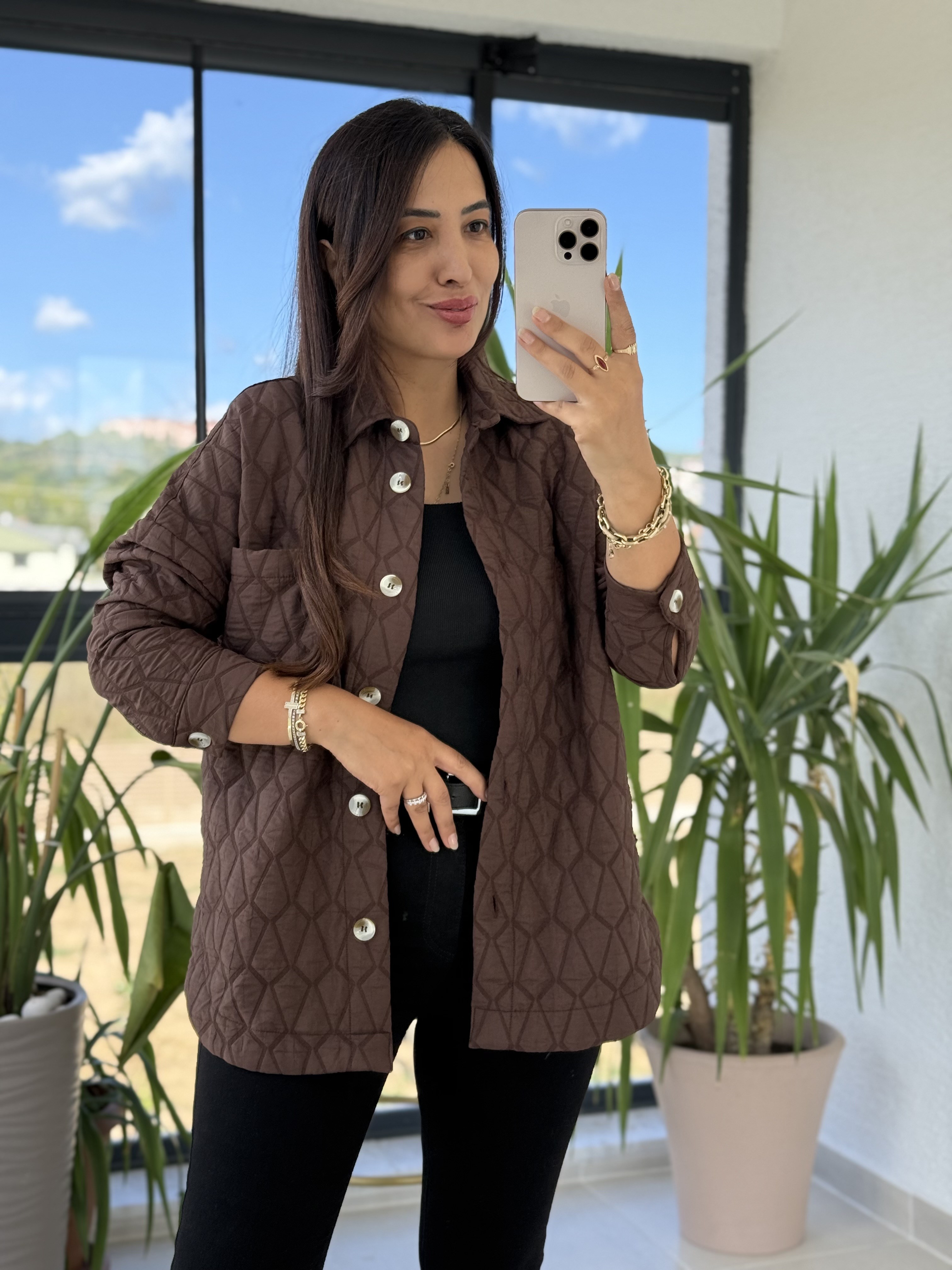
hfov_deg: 30.3
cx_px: 476
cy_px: 635
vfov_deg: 39.7
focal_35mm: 48
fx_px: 1760
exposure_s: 1/503
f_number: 1.78
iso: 100
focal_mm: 6.76
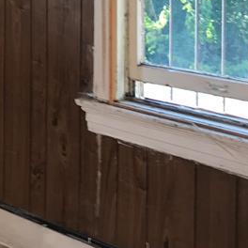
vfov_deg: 17.1
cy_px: -67
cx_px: -107
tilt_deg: -1.9
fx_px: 778
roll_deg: -0.4
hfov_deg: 16.7
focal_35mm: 96
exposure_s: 1/60
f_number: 1.8
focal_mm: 3.99
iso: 20
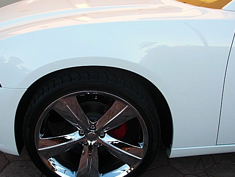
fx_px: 319
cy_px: 91
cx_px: 106
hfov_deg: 40.4
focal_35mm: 47
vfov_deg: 30.9
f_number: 2.8
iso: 50
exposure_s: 1/125
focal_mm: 6.3
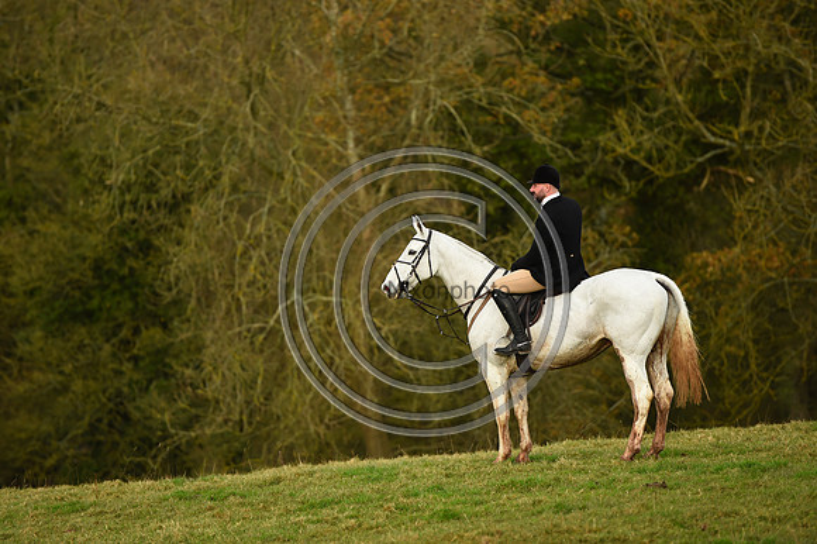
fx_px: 4536
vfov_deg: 6.9
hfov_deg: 10.3
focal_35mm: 200
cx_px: 408
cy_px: 272
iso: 320
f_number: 3.2
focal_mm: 200
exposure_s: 1/1000
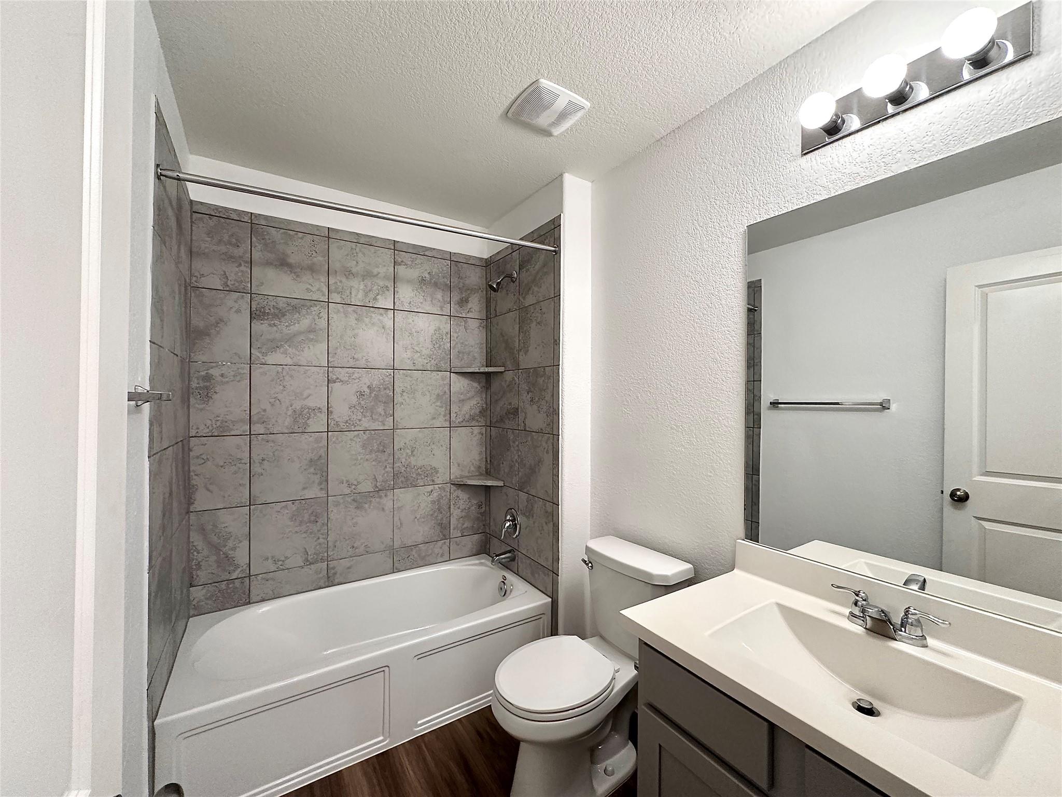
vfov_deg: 85.7
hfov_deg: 102.1
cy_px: 398
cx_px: 531
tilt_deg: +0.4
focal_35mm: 14
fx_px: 430
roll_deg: -0.6
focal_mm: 2.22
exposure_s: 1/120
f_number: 2.2
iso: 320
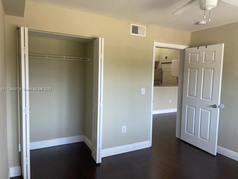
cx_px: 119
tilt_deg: -5.0
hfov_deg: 67.3
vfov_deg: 53.1
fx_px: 179
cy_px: 90
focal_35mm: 26
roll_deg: -1.6
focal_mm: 4.2
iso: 64
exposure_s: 1/60
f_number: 1.6
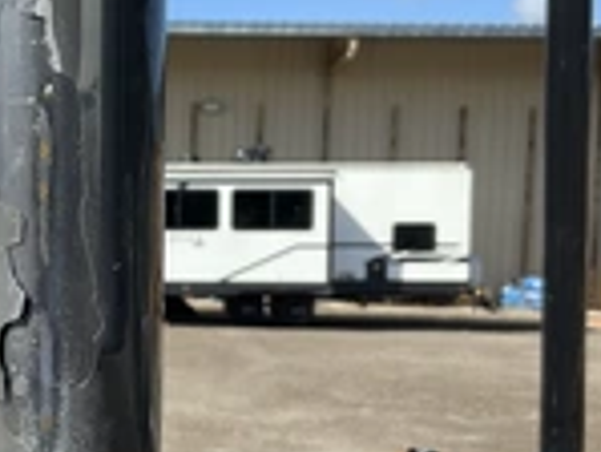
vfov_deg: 18.9
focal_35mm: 78
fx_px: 1355
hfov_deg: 24.2
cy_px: 311
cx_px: 40
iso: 25
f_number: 1.8
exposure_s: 1/1311
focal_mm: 3
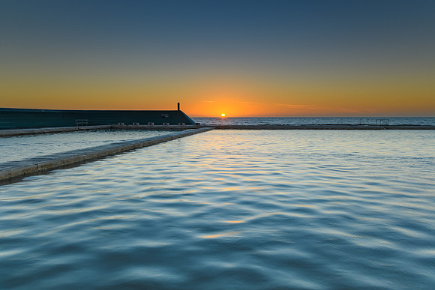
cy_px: 145
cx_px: 218
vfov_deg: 49.9
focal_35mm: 26
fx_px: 312
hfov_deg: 69.7
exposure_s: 1/4
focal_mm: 16
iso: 50
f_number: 16
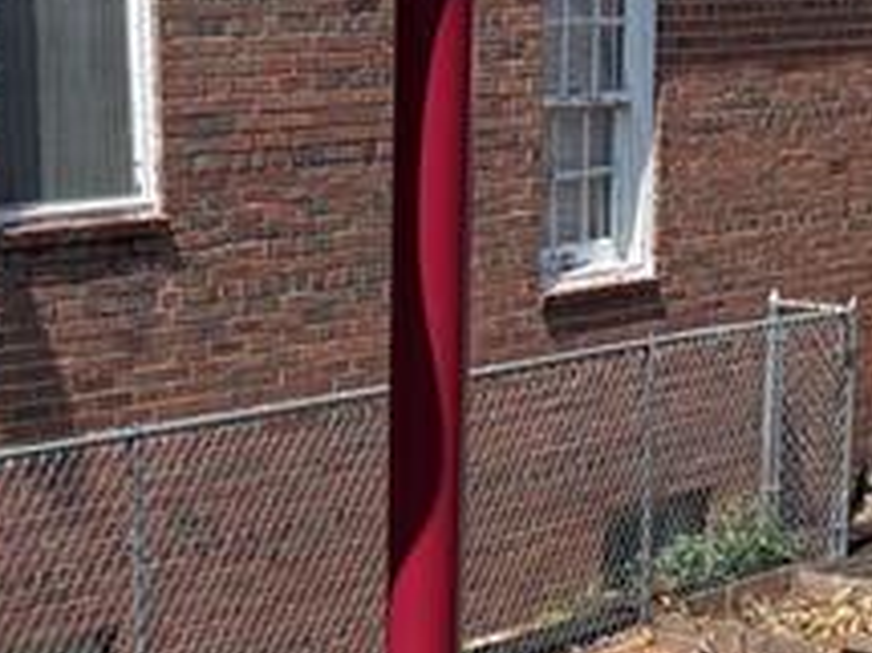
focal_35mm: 124
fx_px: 3122
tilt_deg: -21.8
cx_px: 523
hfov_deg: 15.9
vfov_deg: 11.1
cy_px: 1205
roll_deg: -0.2
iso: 50
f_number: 1.6
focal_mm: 5.96
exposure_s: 1/2865
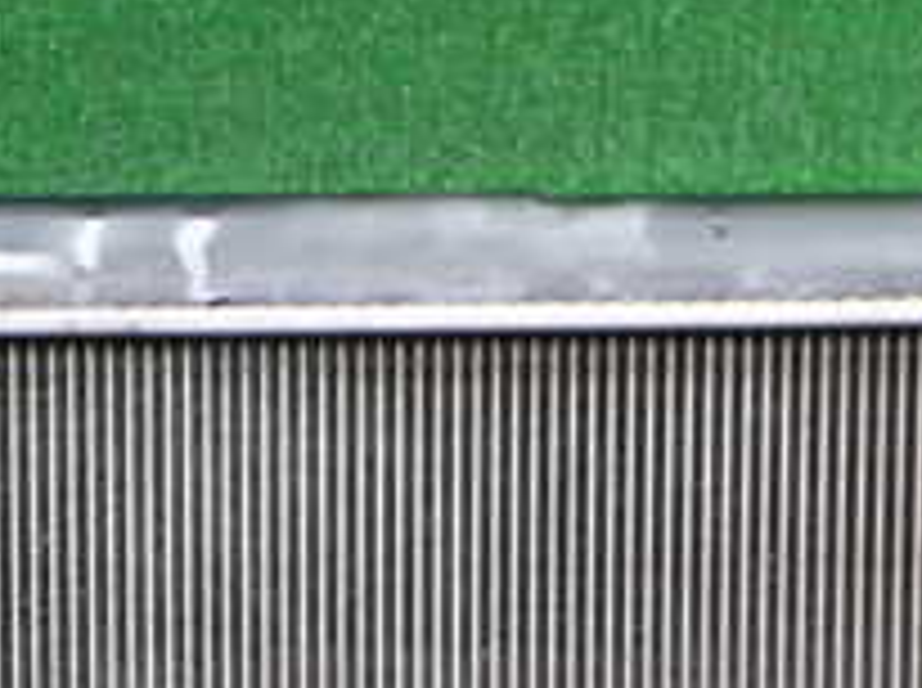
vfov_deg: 15.9
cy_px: 881
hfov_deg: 21.8
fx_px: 2340
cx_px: 103
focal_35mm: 88
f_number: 2.3
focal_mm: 5.4
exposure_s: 1/125
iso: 160
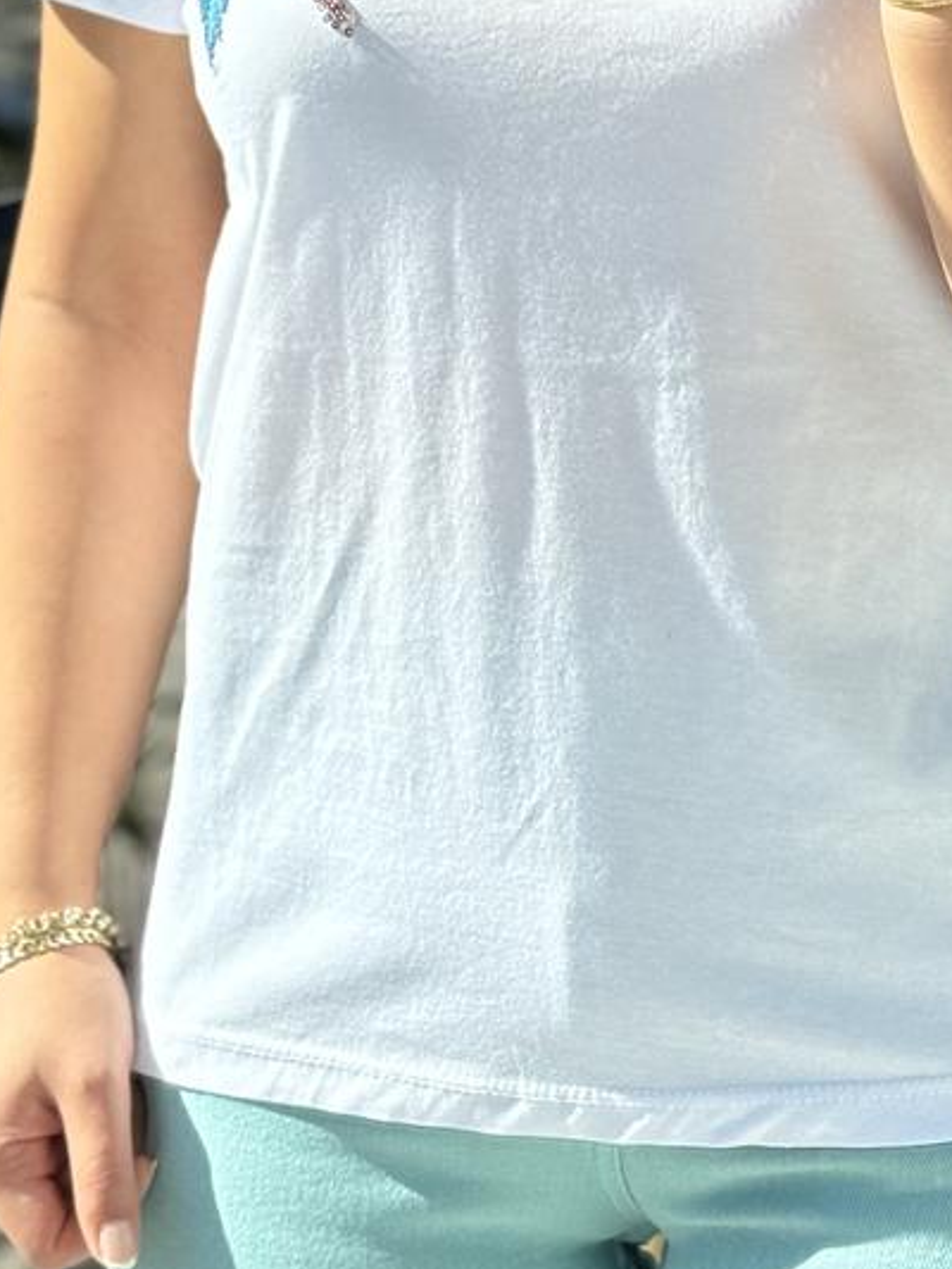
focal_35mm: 120
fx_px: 4399
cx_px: 795
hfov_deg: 12.3
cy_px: 73
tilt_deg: -19.2
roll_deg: +0.4
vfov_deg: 16.2
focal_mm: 6.86
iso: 64
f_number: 1.78
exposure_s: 1/888
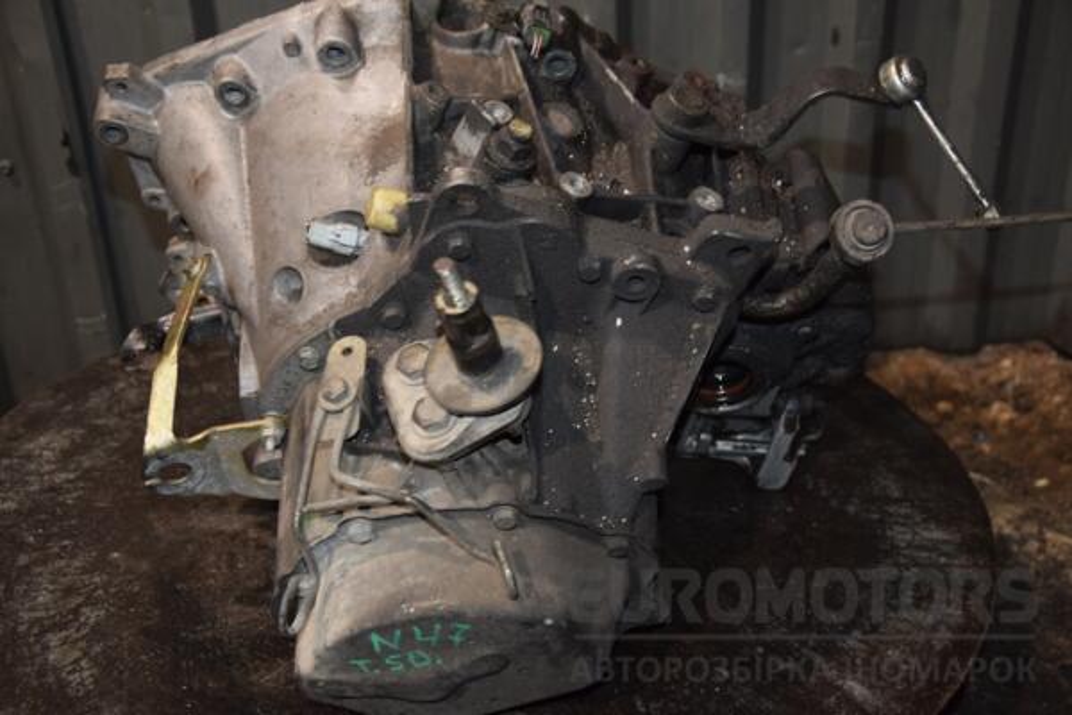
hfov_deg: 38.9
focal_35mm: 51
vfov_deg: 26.5
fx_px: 1519
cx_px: 536
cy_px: 358
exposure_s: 1/60
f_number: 5
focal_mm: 34
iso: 800
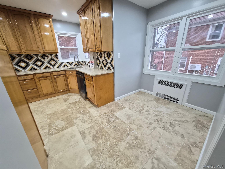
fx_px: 84
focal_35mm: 13
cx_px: 112
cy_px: 84
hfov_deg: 106.2
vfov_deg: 89.9
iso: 160
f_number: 2.2
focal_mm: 1.7
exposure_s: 1/60
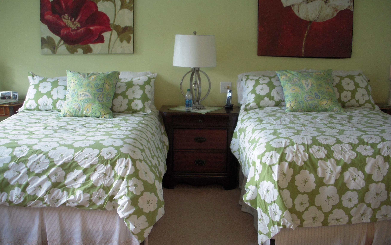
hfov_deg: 48.2
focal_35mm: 41
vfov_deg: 31.2
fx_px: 437
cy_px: 100
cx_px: 192
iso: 160
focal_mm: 6.3
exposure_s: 1/30
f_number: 3.3
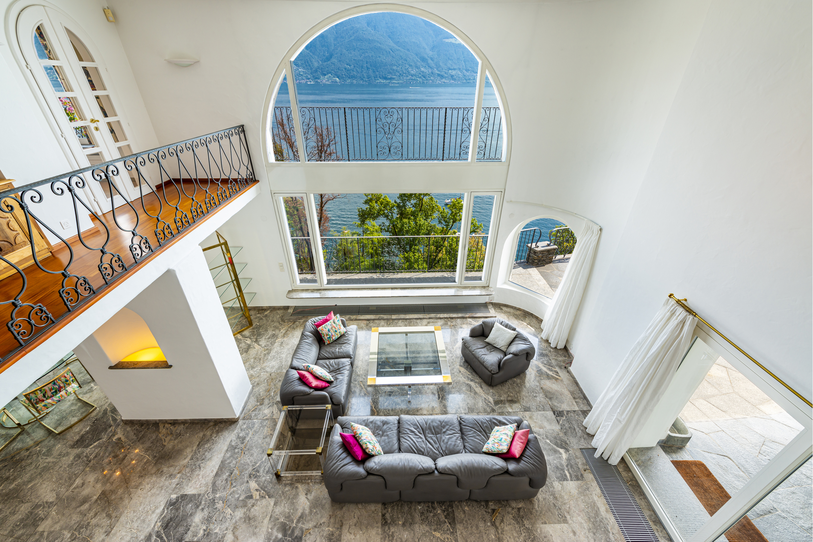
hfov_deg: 104.3
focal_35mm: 14
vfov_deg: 81.2
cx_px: 406
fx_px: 316
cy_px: 271
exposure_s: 1/10
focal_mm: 14
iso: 100
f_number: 9
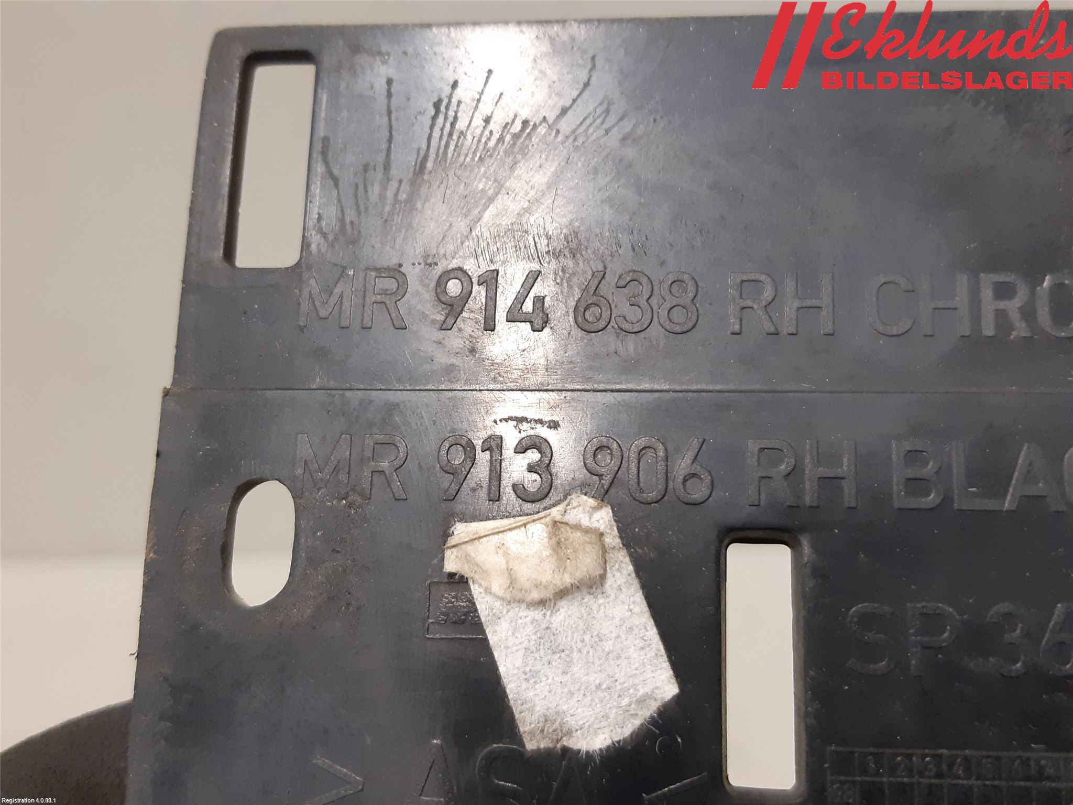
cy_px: 402
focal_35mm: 26
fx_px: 806
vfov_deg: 53.1
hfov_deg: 67.3
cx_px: 536
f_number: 1.7
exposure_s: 1/50
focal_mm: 3.93
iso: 200
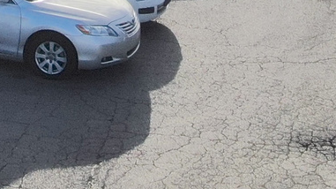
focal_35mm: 164
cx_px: -75
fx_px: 1461
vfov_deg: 6.9
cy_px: -313
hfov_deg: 12.8
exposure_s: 1/2000
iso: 100
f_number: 3
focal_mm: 4.89
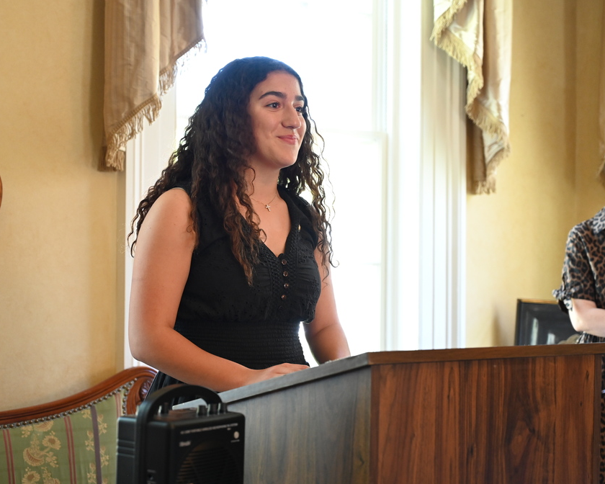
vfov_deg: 23.8
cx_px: 266
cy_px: 243
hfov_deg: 29.5
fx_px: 1146
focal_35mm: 64
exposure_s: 1/125
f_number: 4
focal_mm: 56
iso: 2800
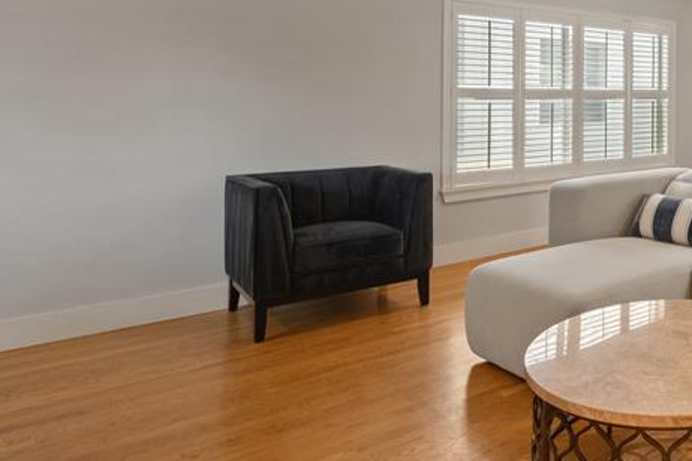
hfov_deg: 48.4
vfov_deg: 41.1
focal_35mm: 31
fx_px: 596
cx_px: 708
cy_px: 115
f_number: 13
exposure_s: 1/25
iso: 800
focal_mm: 14
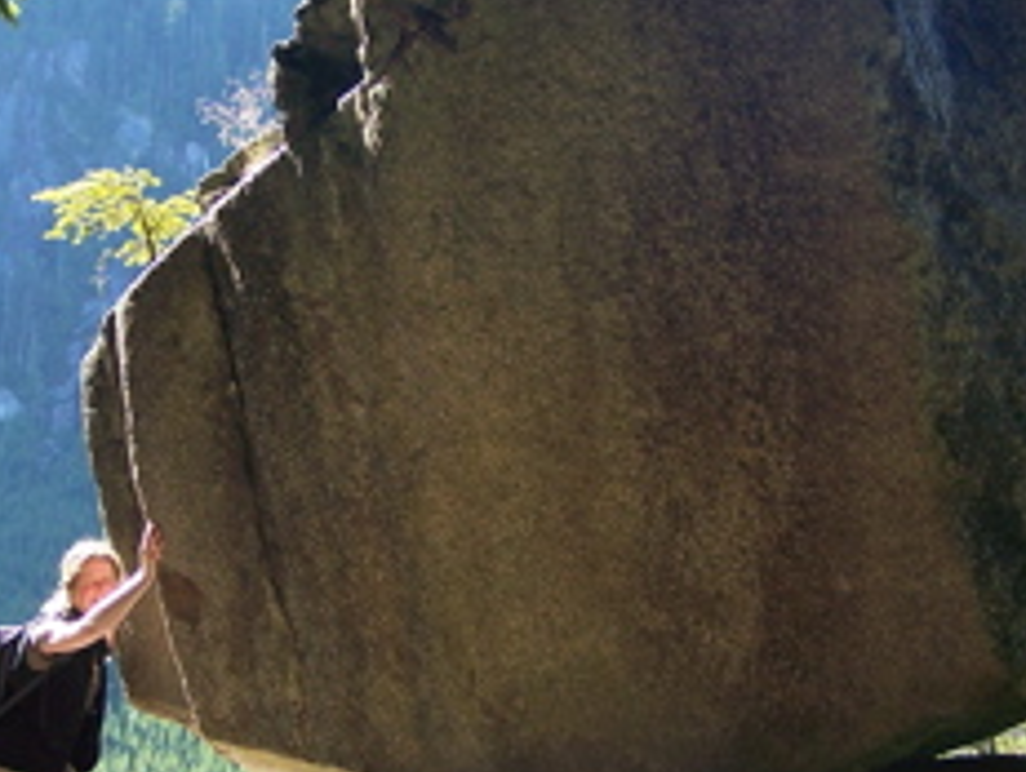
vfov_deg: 18.0
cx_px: 460
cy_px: 428
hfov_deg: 23.8
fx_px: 2434
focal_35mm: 82
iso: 80
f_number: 2.8
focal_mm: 6.3
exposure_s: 1/200
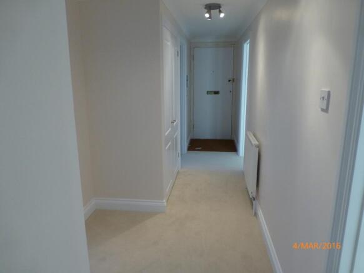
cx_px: 182
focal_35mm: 25
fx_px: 263
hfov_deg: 69.4
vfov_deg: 54.9
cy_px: 136
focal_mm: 4.3
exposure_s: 1/60
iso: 200
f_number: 3.3
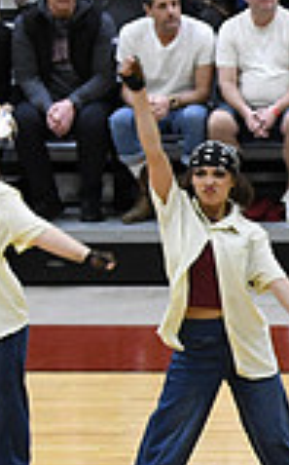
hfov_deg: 2.8
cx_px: 806
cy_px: 402
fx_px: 5775
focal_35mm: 457
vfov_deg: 4.6
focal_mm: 82
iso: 3200
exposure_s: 1/250
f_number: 4
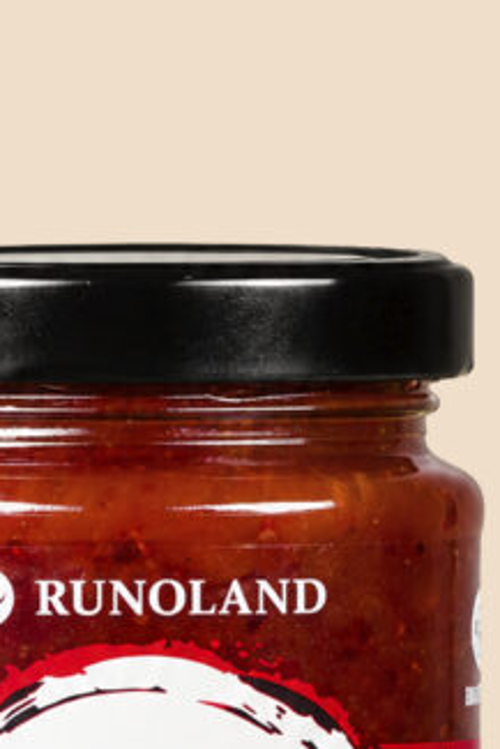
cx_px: 139
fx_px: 3933
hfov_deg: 7.3
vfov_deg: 10.8
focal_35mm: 189
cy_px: 668
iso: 200
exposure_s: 1/200
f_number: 10
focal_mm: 60
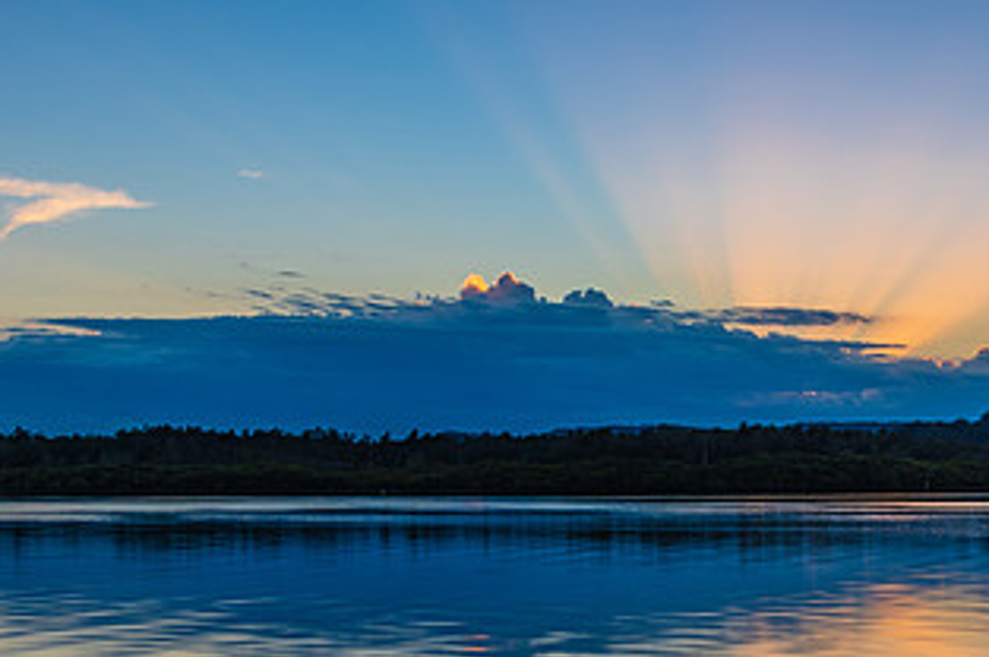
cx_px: 716
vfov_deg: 17.9
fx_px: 2086
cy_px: 418
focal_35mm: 76
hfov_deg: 26.4
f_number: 8
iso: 40
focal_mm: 34
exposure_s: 1/1.67
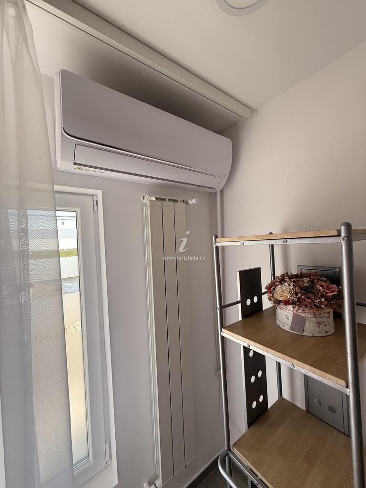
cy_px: 244
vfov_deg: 102.1
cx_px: 183
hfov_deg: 85.7
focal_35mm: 14
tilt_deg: +0.8
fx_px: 197
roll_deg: +2.5
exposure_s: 1/193
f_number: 2.2
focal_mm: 2.22
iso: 50
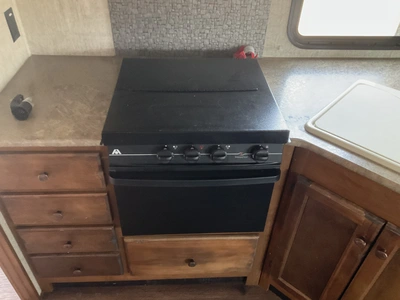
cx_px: 200
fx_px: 335
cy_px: 150
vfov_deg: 48.2
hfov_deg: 61.7
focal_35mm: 29
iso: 320
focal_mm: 3
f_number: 1.8
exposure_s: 1/34
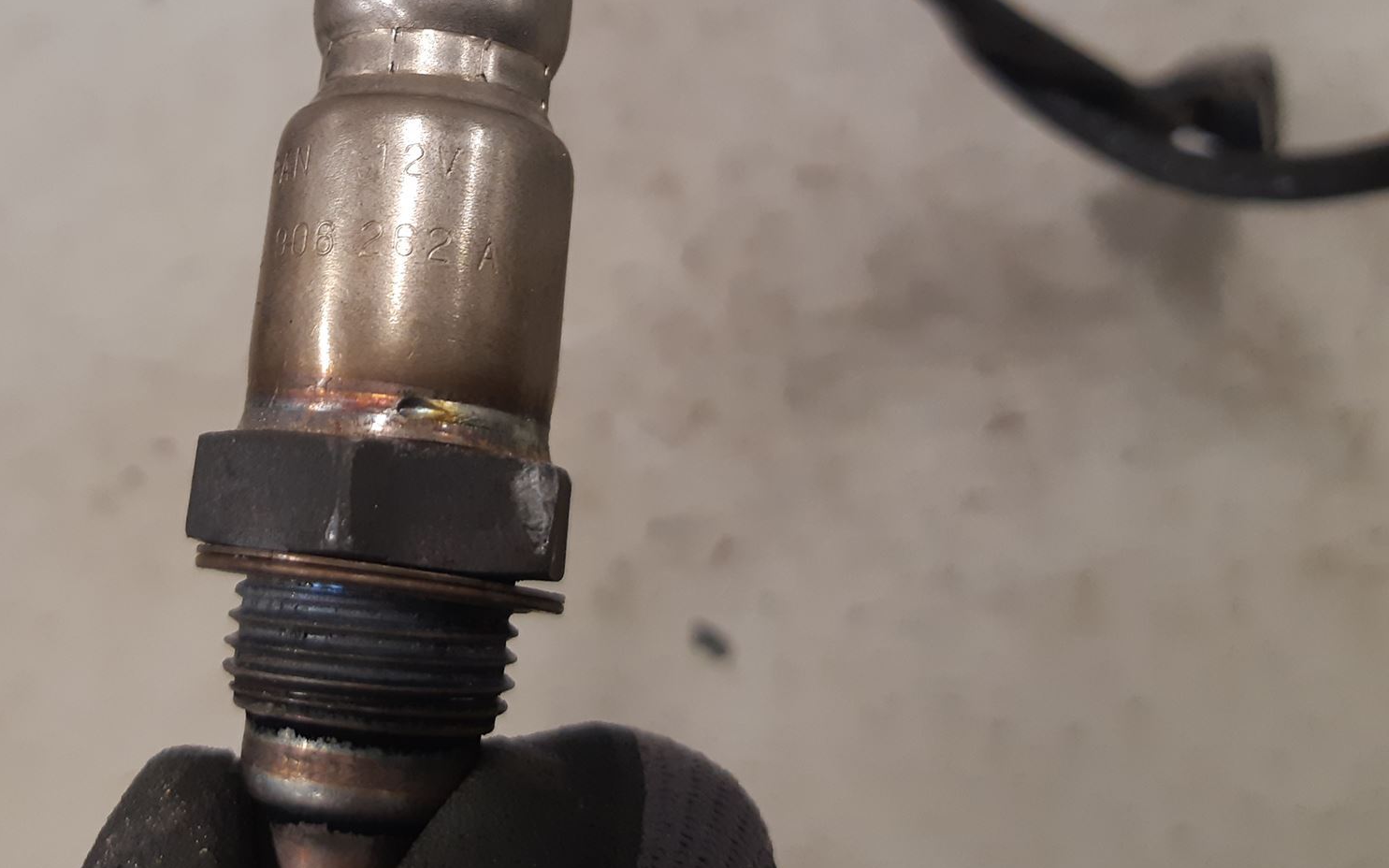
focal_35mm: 38
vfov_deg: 32.8
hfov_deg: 50.5
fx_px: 1438
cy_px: 191
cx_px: 446
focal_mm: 3.93
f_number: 1.7
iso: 160
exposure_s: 1/50
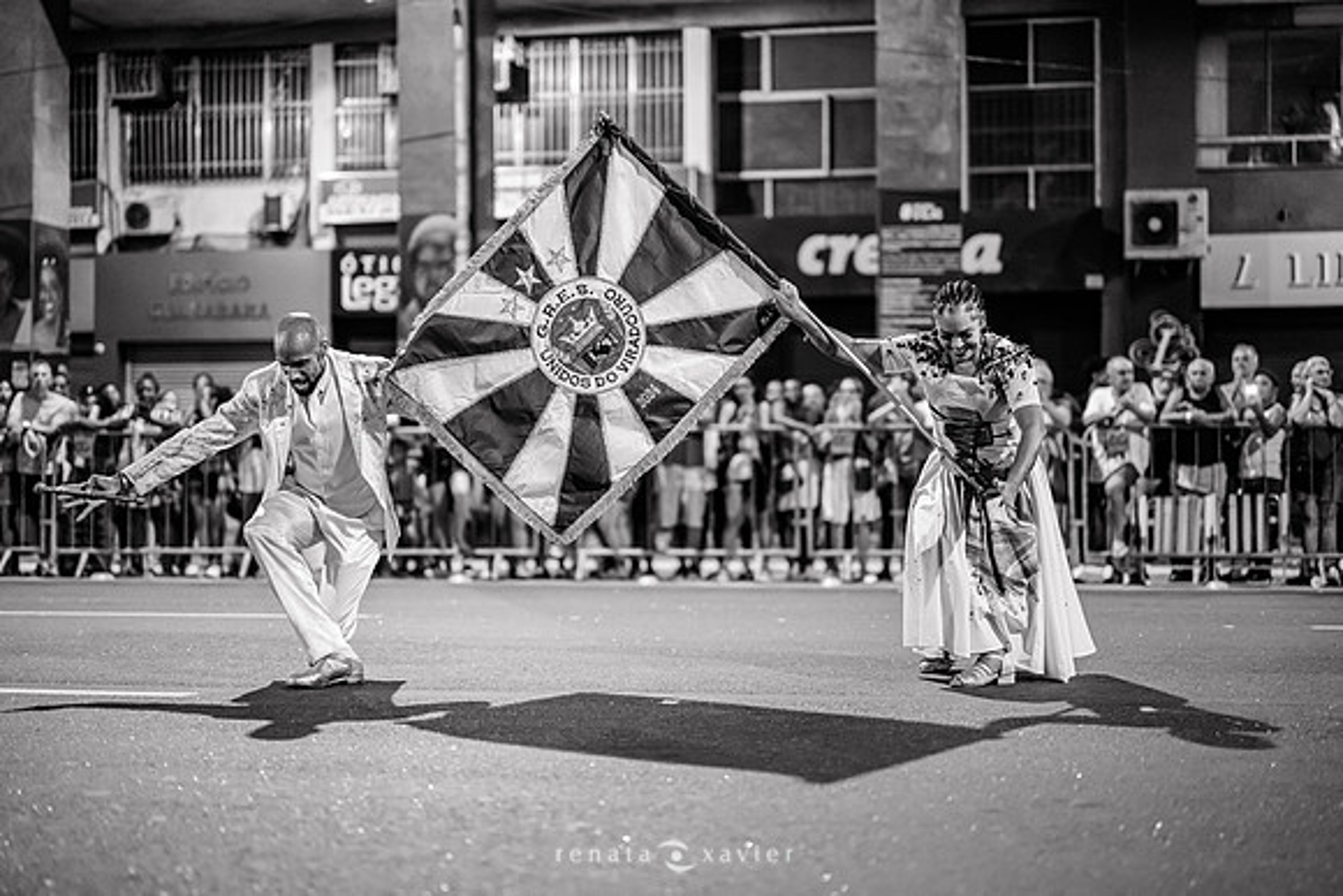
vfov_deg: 27.0
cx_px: 672
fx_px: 1866
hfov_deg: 39.6
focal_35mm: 50
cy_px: 448
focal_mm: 50
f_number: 1.2
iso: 2000
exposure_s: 1/320
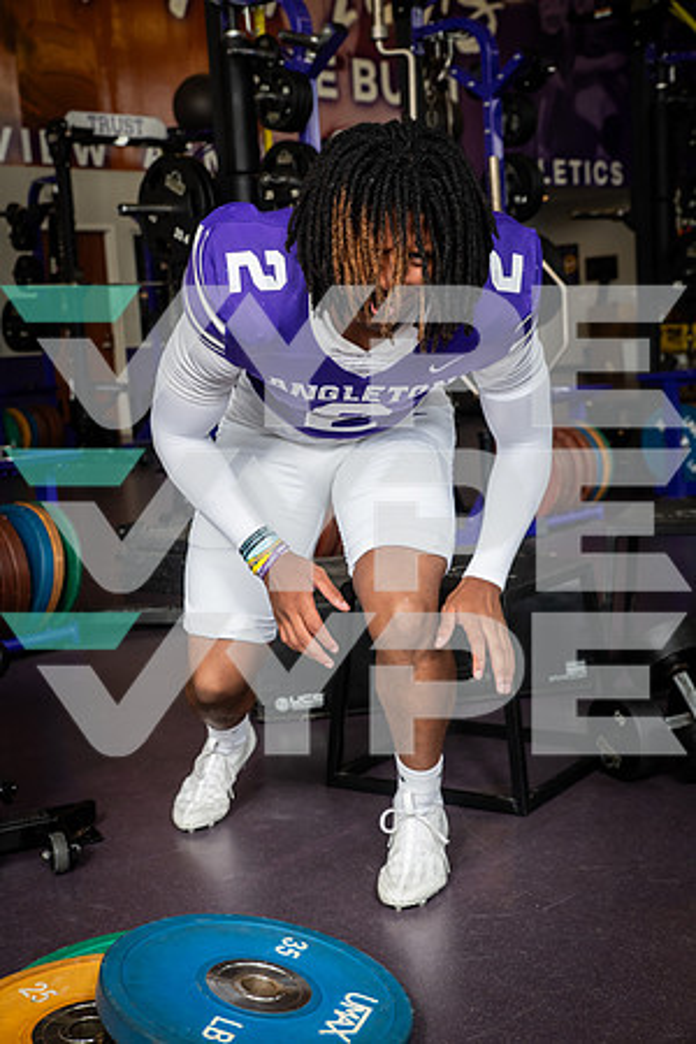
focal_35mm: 52
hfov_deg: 26.0
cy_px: 522
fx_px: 1508
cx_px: 348
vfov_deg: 38.2
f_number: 7.1
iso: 800
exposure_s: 1/250
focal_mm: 52
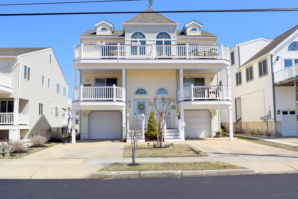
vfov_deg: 40.0
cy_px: 100
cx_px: 149
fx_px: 273
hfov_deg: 57.2
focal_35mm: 33
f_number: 11
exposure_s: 1/500
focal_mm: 22
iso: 200
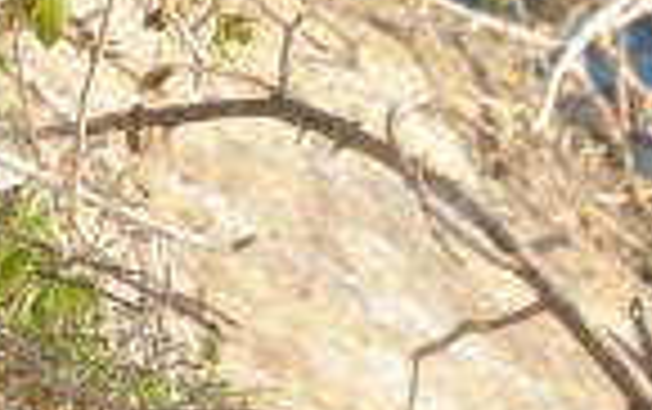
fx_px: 23233
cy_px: -822
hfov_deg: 1.6
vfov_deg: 1.0
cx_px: 81
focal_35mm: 1306
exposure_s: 1/1250
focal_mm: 110
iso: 720
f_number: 5.6
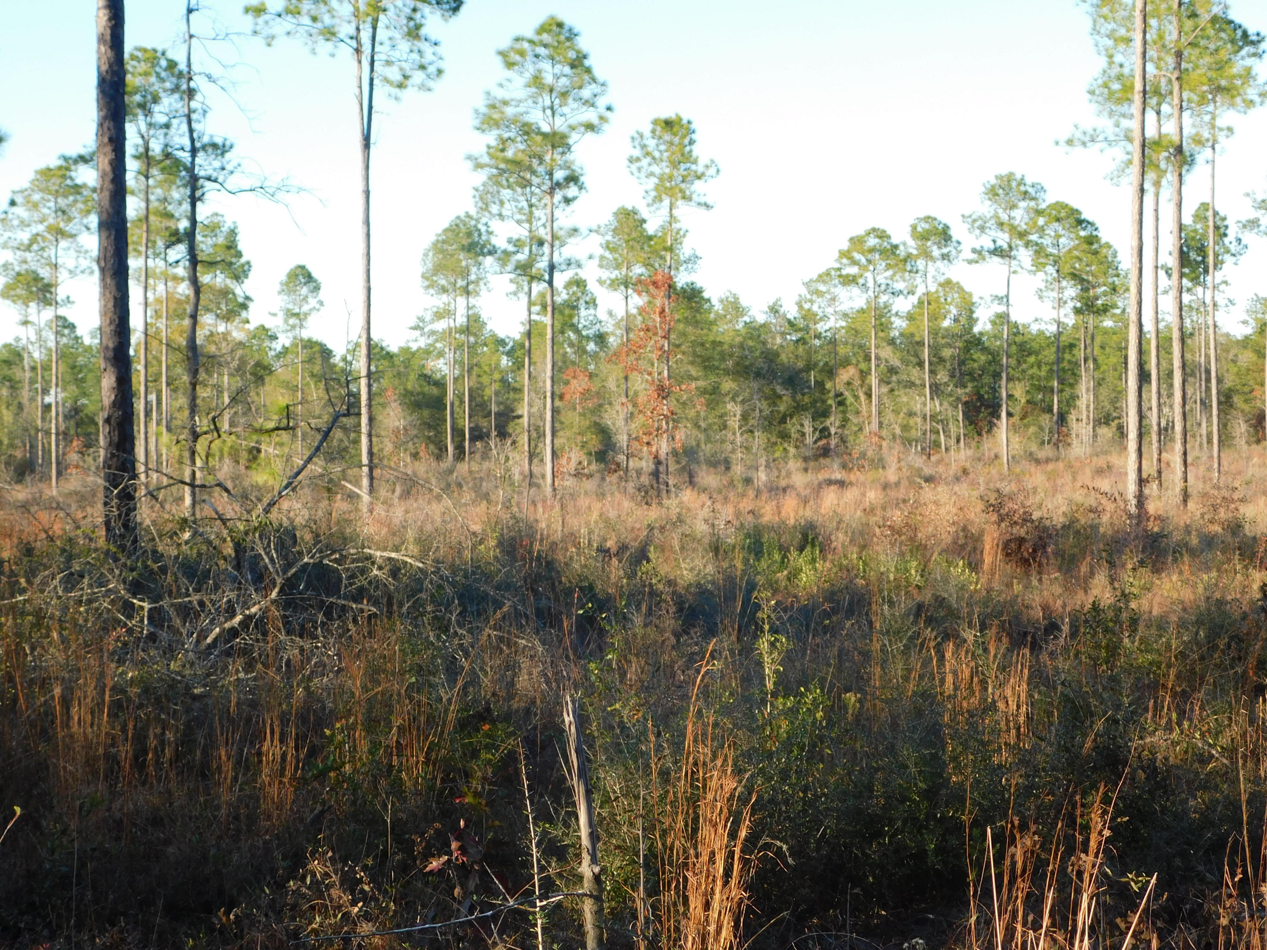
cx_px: 634
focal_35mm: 71
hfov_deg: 27.4
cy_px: 475
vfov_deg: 20.7
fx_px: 2599
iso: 125
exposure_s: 1/200
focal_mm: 12.6
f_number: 4.3
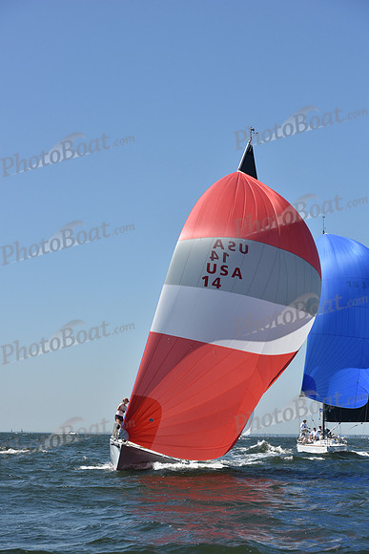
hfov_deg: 19.5
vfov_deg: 28.8
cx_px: 184
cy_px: 277
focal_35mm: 70
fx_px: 1076
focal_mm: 70
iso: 250
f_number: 7.1
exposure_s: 1/1250
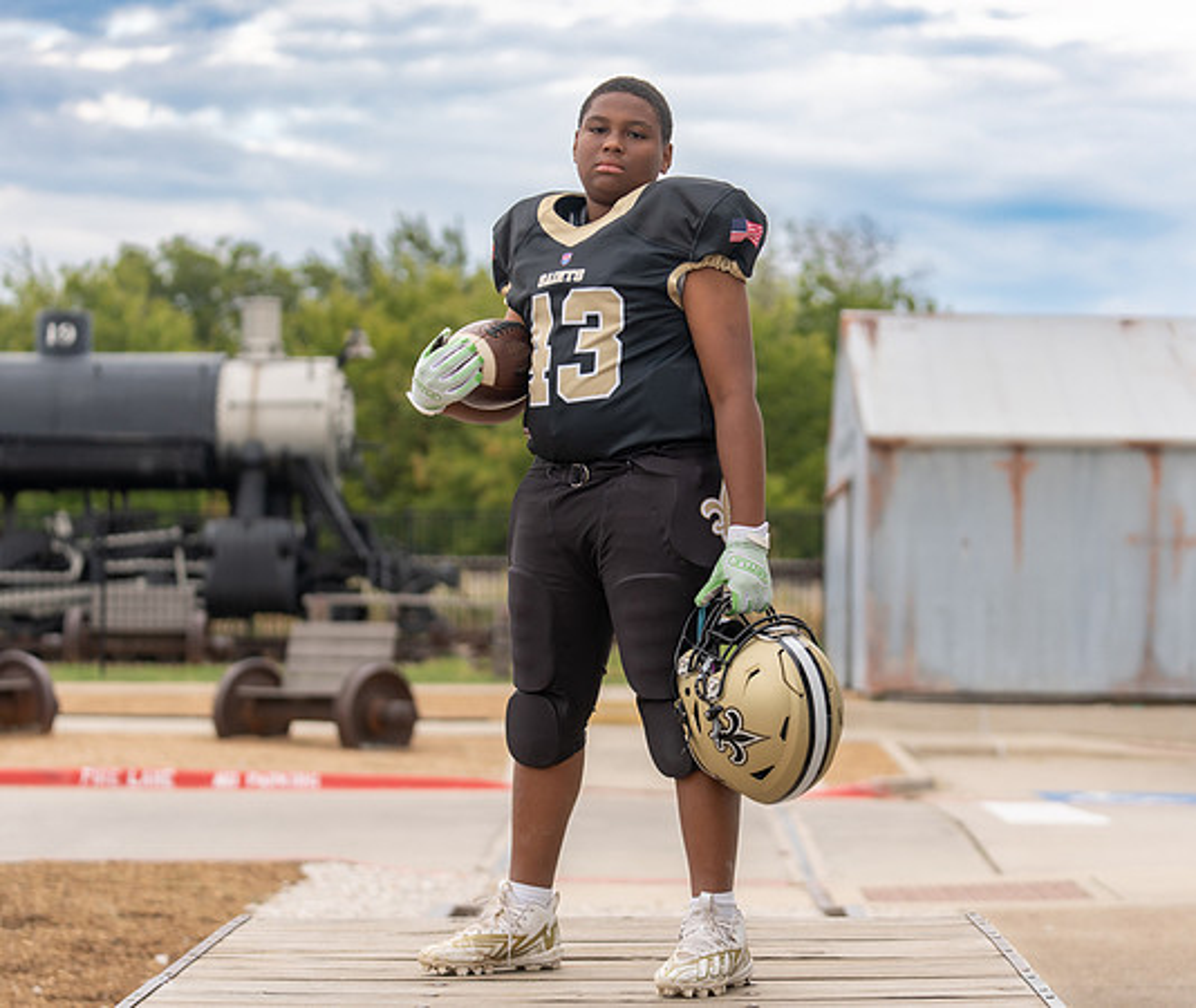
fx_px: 3094
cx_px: 602
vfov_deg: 18.5
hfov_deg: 21.9
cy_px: 494
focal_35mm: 86
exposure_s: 1/320
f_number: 2.8
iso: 160
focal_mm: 70
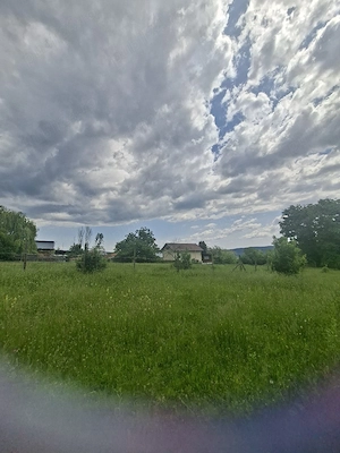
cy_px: 226
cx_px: 170
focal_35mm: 13
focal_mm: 1.74
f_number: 2.2
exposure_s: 1/3333
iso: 40
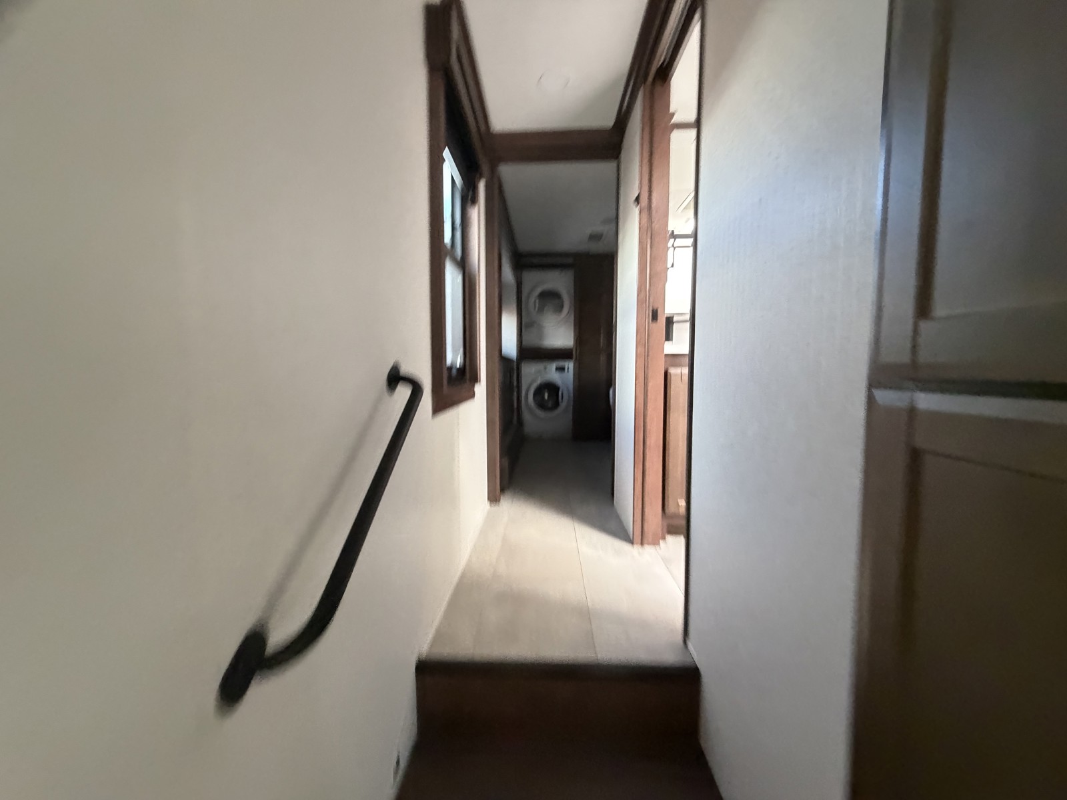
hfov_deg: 102.1
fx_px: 432
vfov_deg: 85.7
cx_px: 534
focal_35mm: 14
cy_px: 400
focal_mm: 2.22
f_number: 2.2
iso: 640
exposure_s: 1/60
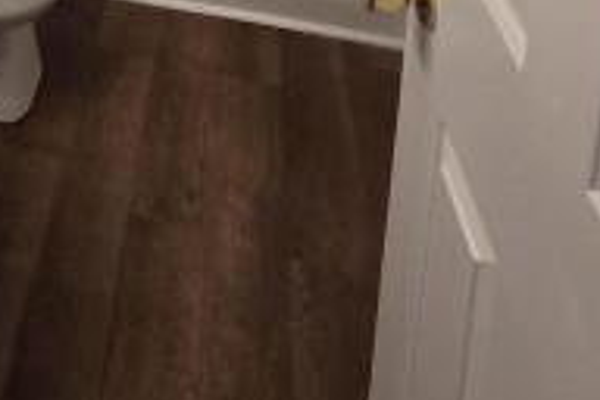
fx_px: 783
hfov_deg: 37.7
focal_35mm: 47
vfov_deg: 18.9
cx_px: 9
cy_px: -386
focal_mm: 2.2
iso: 125
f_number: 2.2
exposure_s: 1/120
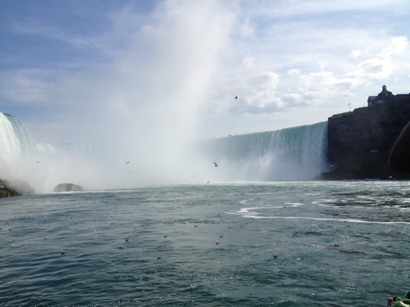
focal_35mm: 35
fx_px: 415
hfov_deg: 52.6
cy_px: 154
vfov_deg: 40.7
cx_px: 205
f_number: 2.4
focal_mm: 4.28
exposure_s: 1/3067
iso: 50
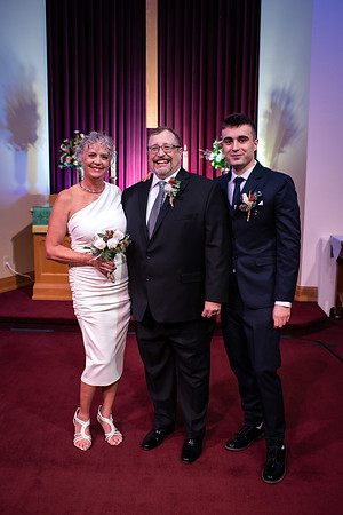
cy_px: 258
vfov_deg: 54.4
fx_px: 500
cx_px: 172
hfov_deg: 37.9
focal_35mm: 35
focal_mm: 35
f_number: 3.5
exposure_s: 1/160
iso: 1000
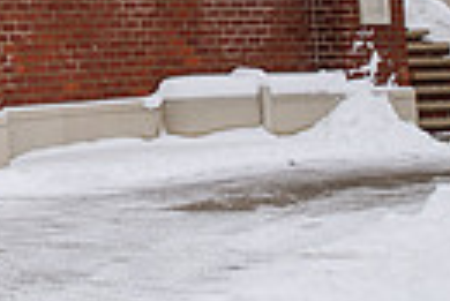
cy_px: -244
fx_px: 1789
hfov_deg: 13.7
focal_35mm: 143
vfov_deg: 9.2
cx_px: -156
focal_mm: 32
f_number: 3.5
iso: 160
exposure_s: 1/500
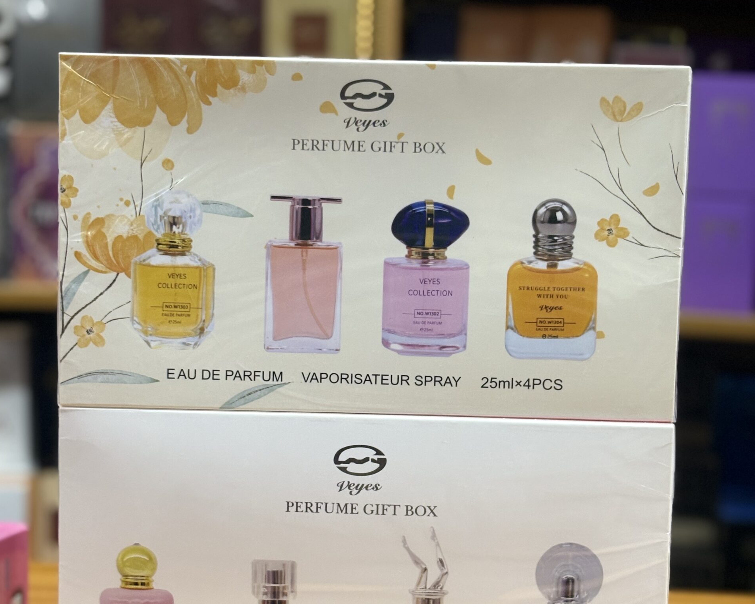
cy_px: 345
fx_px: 1520
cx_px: 377
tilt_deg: -6.2
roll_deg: -0.1
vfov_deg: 22.5
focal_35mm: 68
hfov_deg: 27.9
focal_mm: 5.96
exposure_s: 1/33
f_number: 1.6
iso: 160
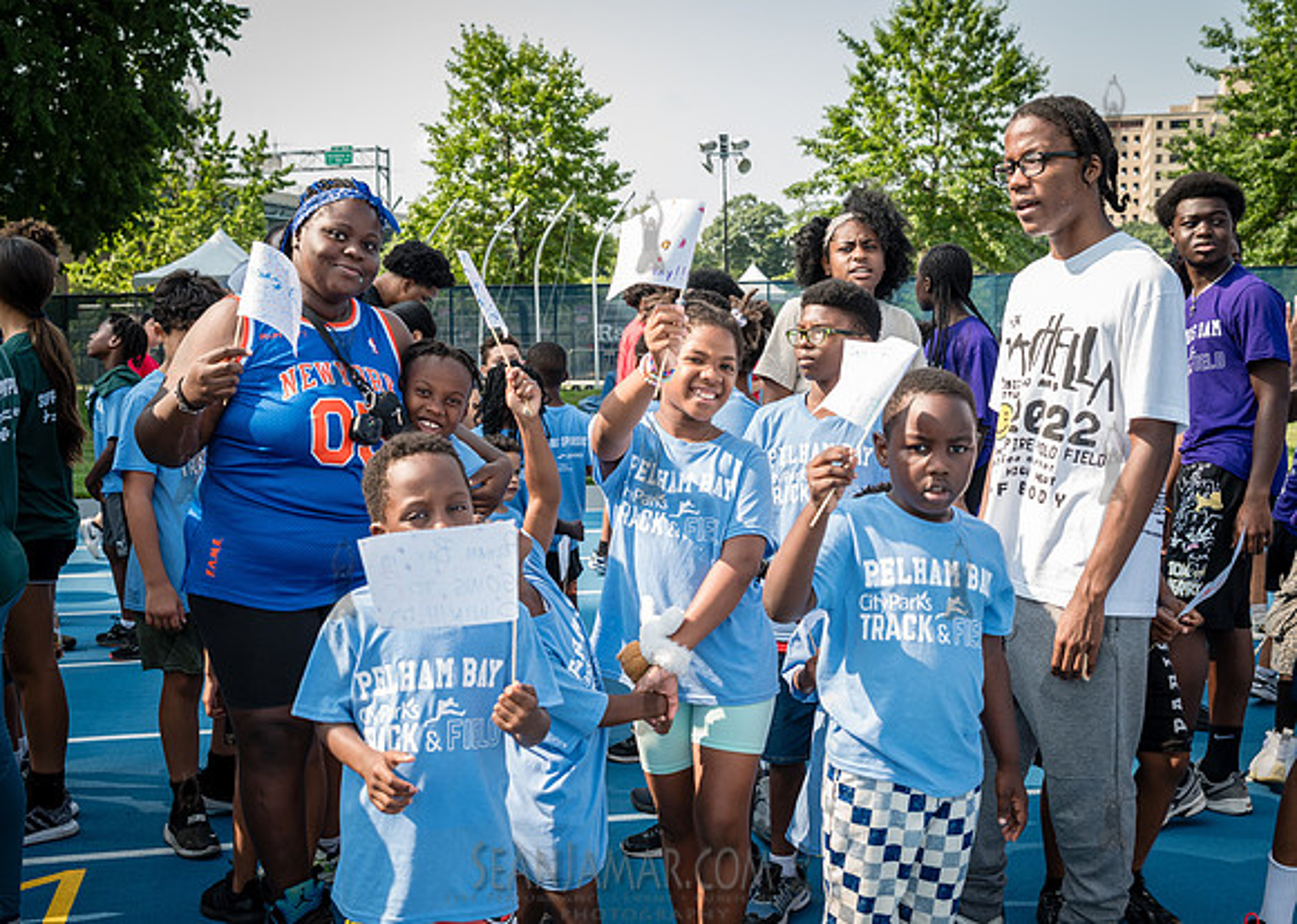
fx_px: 1437
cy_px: 492
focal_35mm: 39
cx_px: 648
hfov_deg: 48.6
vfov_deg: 35.6
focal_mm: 35
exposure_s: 1/200
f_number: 5
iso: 100
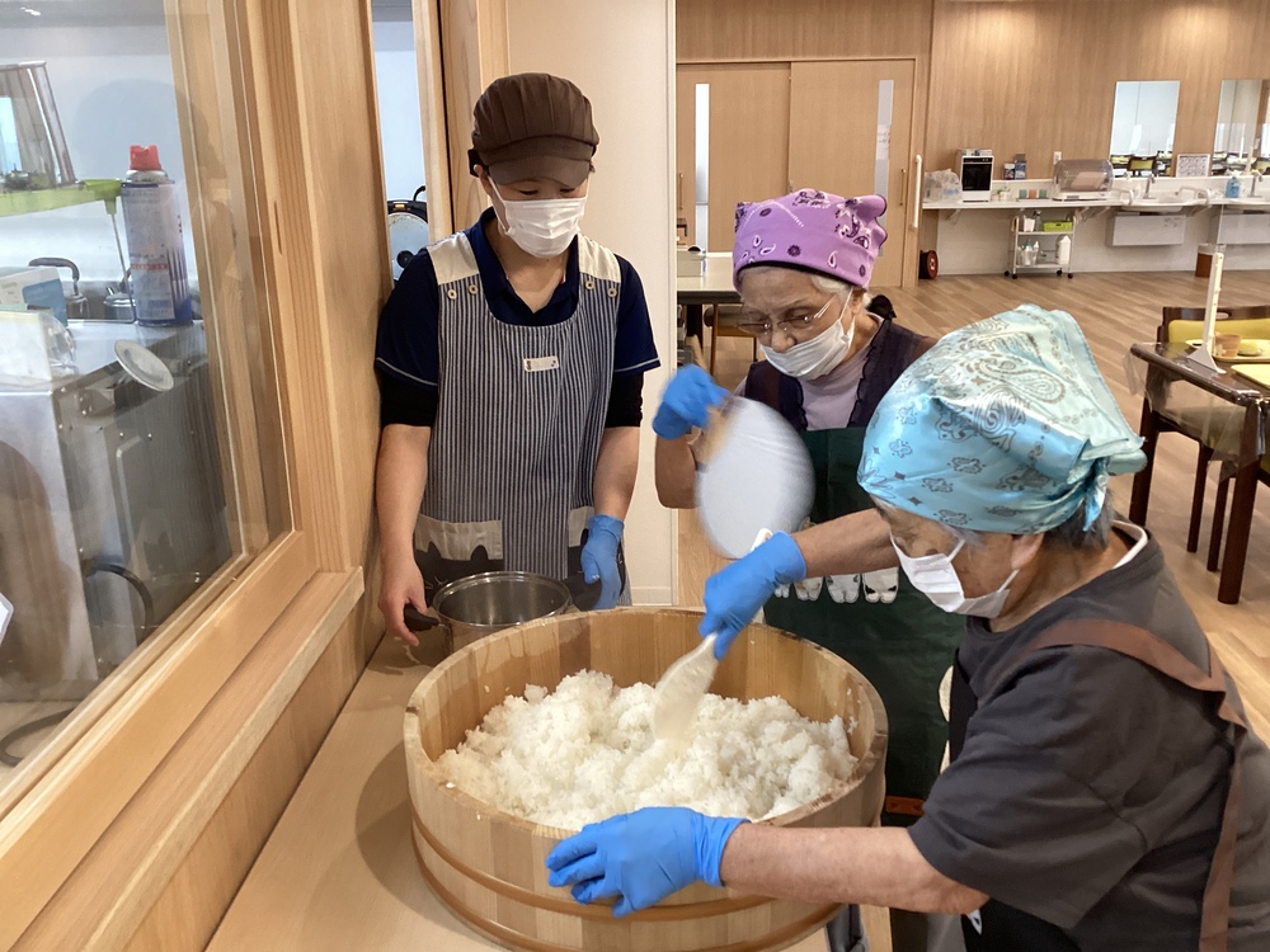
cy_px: 476
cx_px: 635
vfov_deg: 45.4
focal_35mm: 31
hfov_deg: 58.4
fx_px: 1137
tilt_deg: -19.3
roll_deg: +1.6
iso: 200
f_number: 2.4
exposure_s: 1/60
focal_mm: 3.3
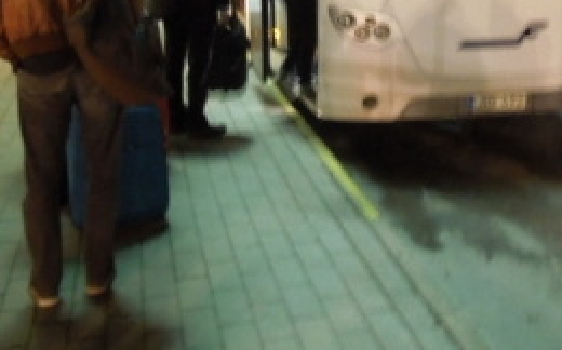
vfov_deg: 24.1
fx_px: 780
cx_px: 298
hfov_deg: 39.6
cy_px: -5
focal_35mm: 51
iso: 800
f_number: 3.3
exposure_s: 1/3
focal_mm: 4.5
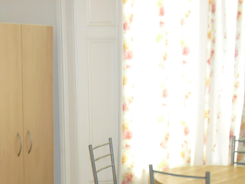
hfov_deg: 25.3
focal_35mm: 75
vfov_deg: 19.0
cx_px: 34
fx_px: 531
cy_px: 191
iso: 200
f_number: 3.1
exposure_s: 1/100
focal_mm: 6.3
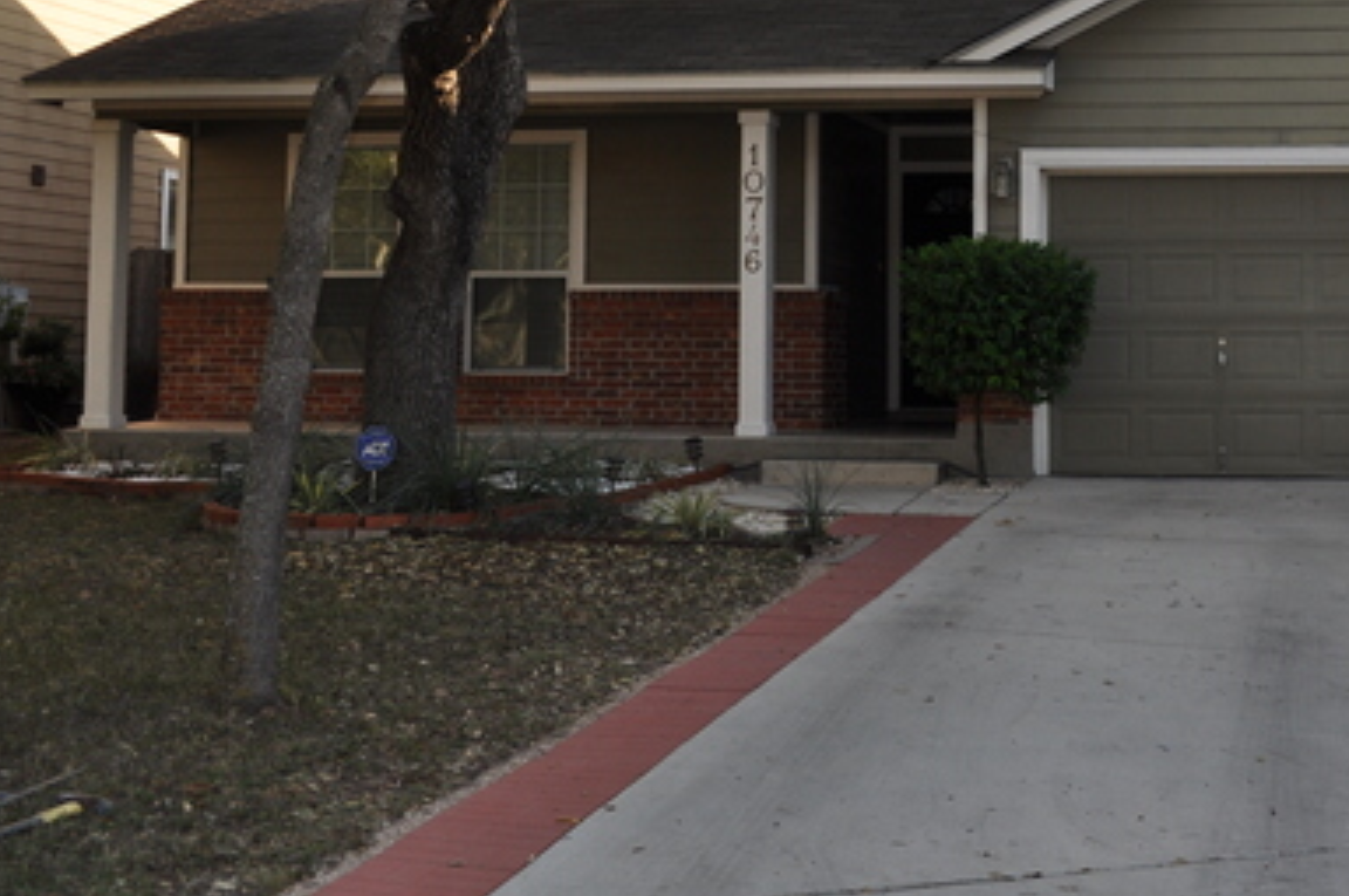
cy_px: 181
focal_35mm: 60
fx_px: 2245
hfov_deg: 32.5
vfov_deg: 22.3
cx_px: 1089
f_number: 6.3
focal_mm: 24
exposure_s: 1/200
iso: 200
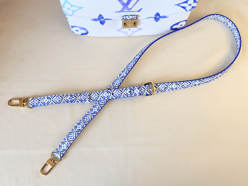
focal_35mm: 48
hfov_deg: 39.7
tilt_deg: -72.0
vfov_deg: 30.3
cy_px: 93
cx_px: 124
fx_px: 344
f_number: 1.78
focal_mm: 6.76
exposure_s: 1/100
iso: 64
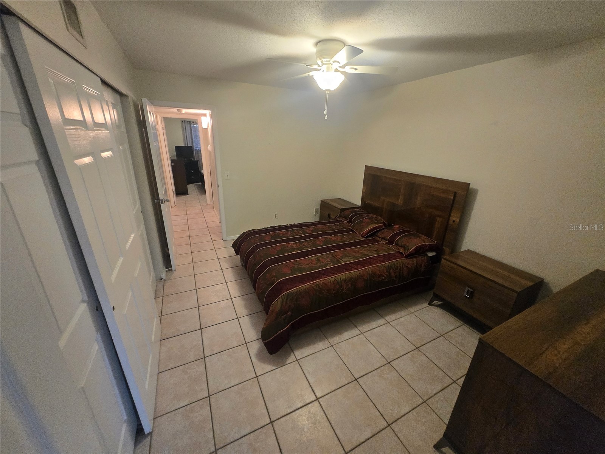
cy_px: 227
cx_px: 302
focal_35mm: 13
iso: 400
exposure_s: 1/60
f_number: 2.2
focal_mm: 1.7
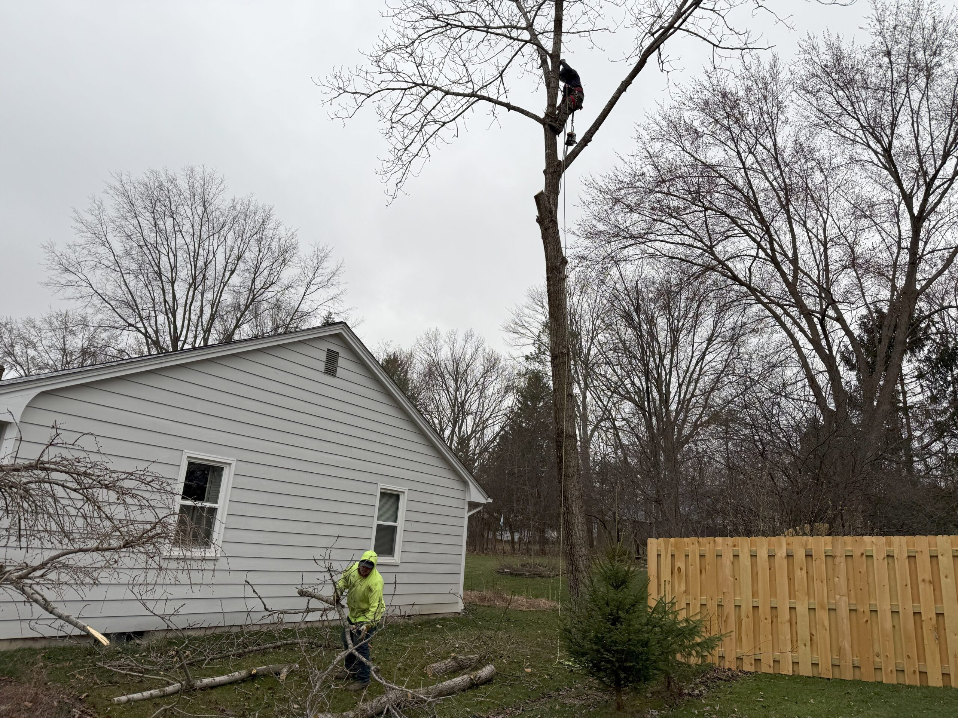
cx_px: 479
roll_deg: -4.0
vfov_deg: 56.8
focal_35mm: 24
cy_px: 359
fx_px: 664
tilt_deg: +17.3
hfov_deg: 71.6
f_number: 1.78
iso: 64
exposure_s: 1/273
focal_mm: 6.76
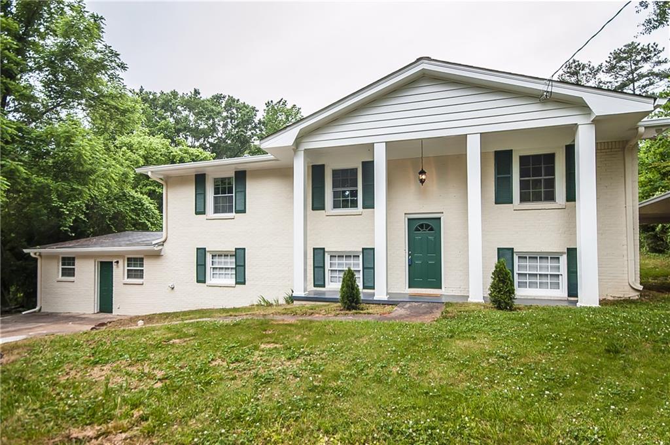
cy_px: 222
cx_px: 335
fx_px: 335
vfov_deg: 67.2
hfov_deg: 90.1
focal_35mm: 18
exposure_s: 1/45
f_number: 8
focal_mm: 12
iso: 200
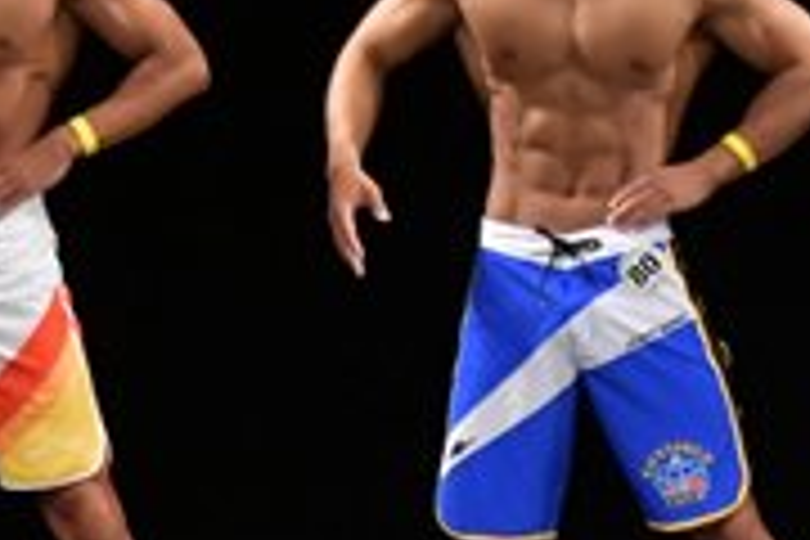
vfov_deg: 1.9
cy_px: 459
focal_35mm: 723
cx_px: 1330
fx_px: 16266
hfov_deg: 2.8
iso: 3200
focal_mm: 112
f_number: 5.6
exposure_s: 1/400
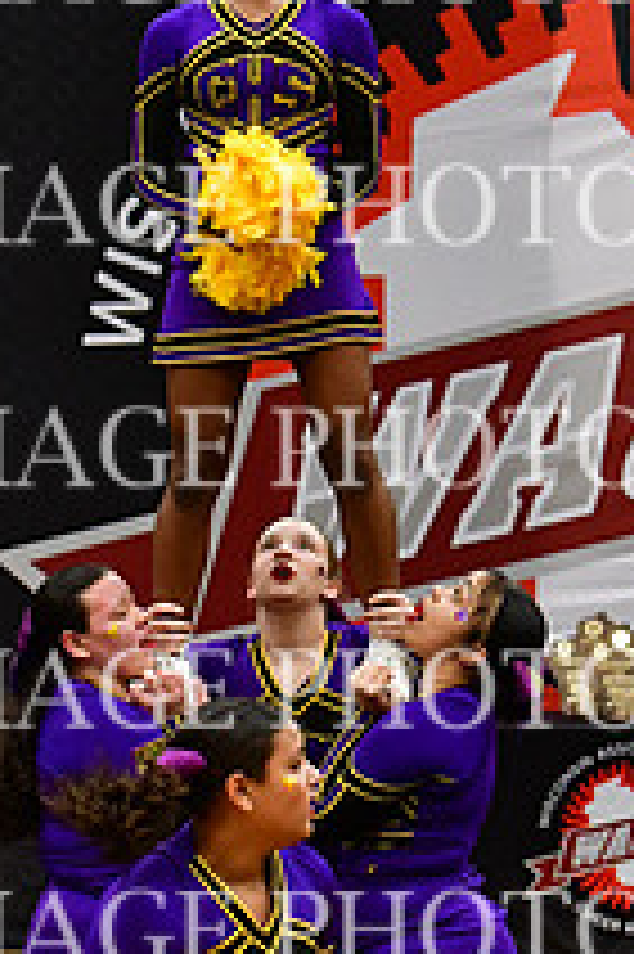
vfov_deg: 6.4
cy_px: 810
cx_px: 241
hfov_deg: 4.3
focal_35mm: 320
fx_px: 8467
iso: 4000
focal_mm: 78
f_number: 4
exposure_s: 1/500
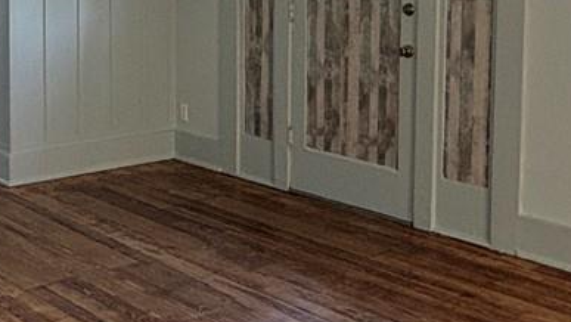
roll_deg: +1.0
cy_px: 47
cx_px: 190
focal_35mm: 63
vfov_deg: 18.9
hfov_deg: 33.0
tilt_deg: -5.2
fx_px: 954
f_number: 2.2
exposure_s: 1/60
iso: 400
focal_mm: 2.22
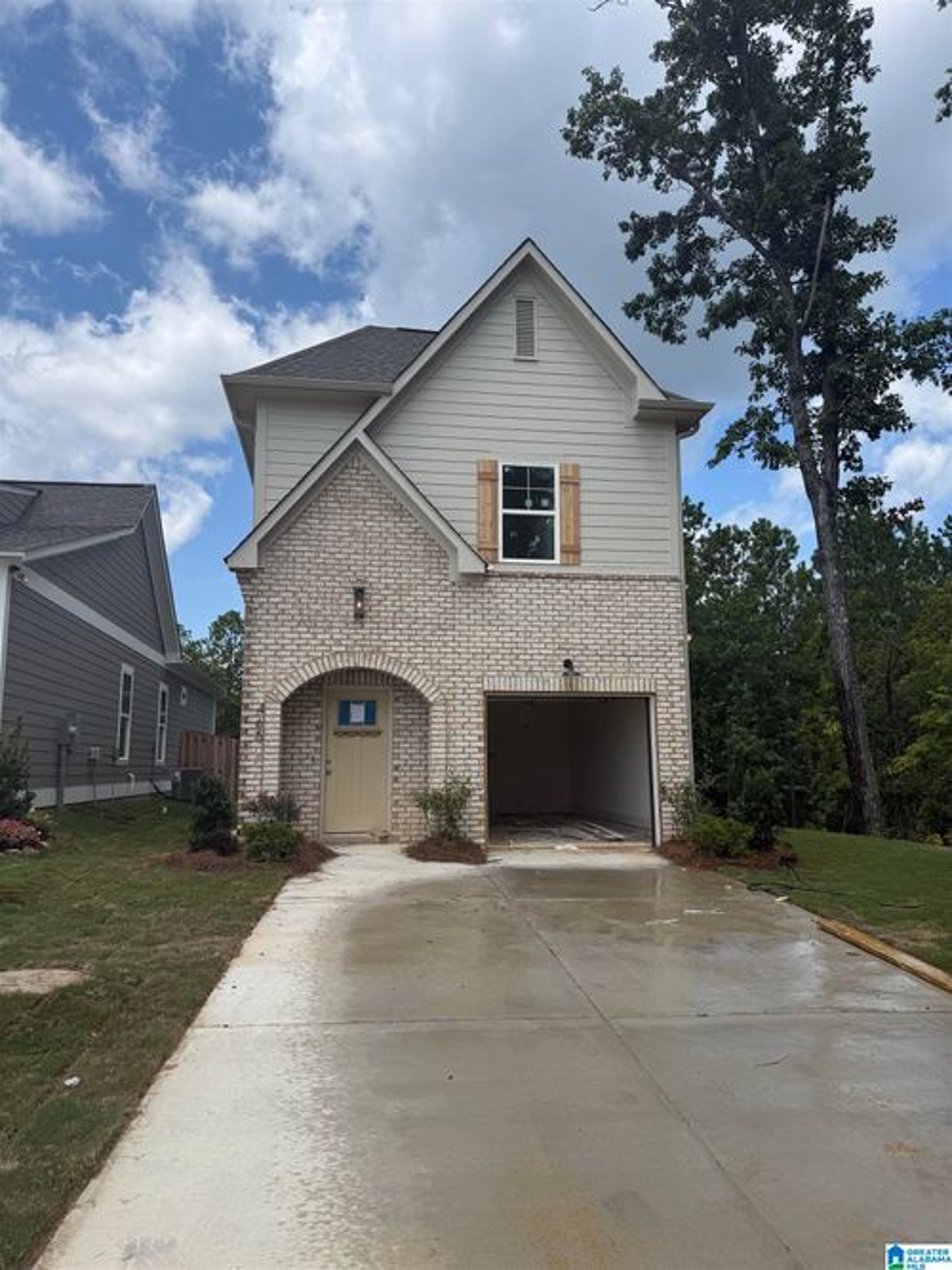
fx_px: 880
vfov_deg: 71.6
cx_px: 476
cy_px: 635
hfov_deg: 56.8
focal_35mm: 24
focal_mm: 6.76
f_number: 1.78
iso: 80
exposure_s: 1/4673
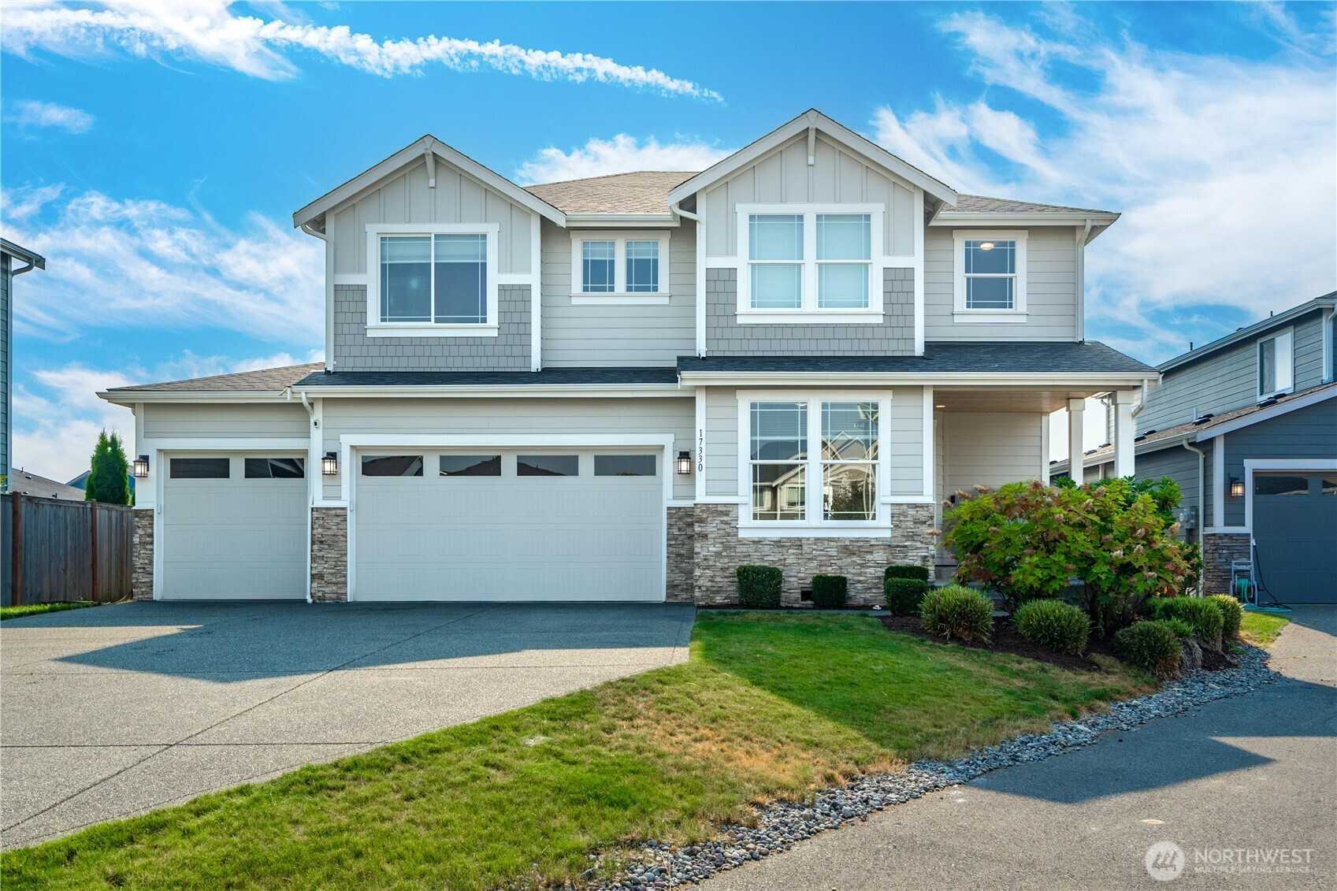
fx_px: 891
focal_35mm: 24
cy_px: 446
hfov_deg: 73.7
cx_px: 668
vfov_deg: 53.1
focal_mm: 24
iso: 100
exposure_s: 1/200
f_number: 7.1
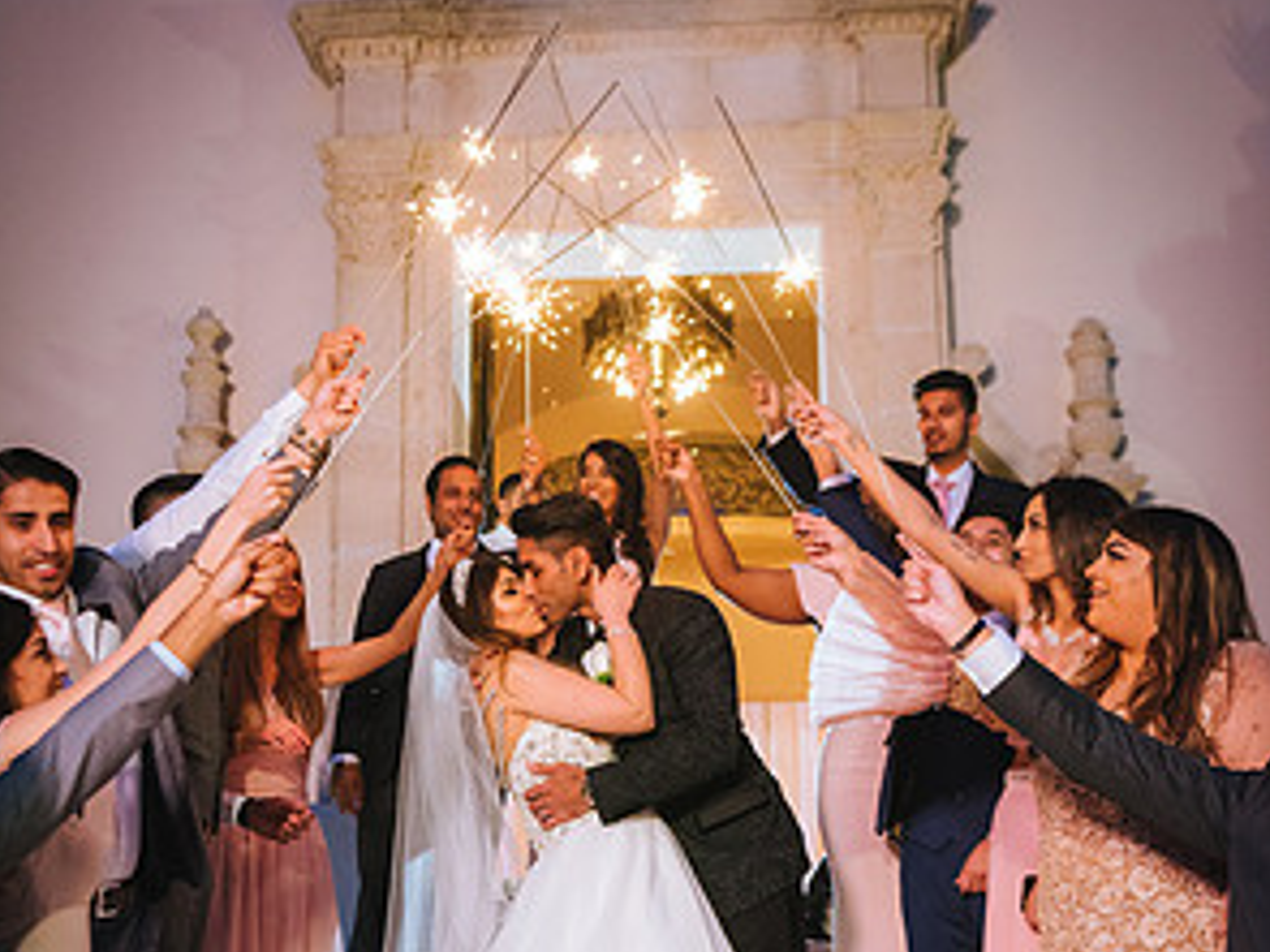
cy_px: 715
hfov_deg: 43.0
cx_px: 633
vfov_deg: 32.2
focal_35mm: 44
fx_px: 1614
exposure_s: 1/125
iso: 1600
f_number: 2.8
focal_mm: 30
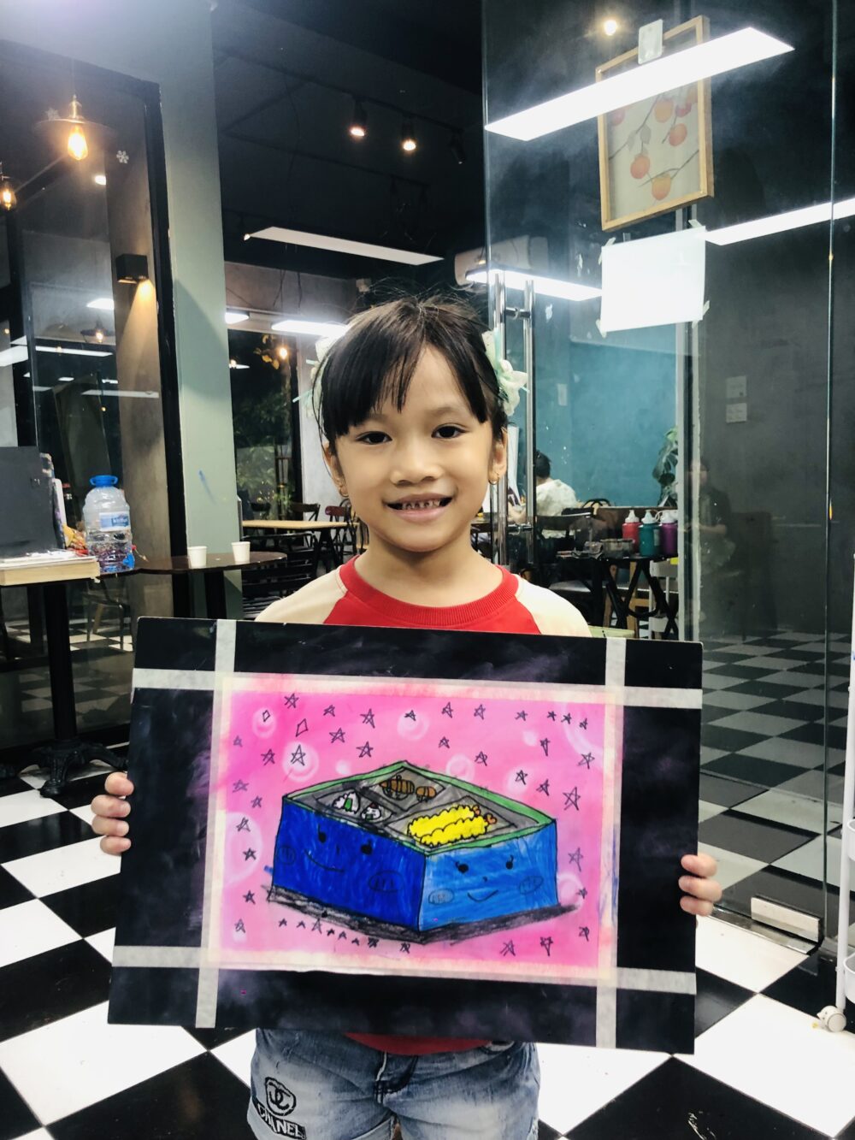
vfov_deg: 63.4
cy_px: 570
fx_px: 922
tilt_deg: -3.8
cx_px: 428
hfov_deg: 49.8
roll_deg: +0.9
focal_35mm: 28
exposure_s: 1/100
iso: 125
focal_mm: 4
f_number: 1.8
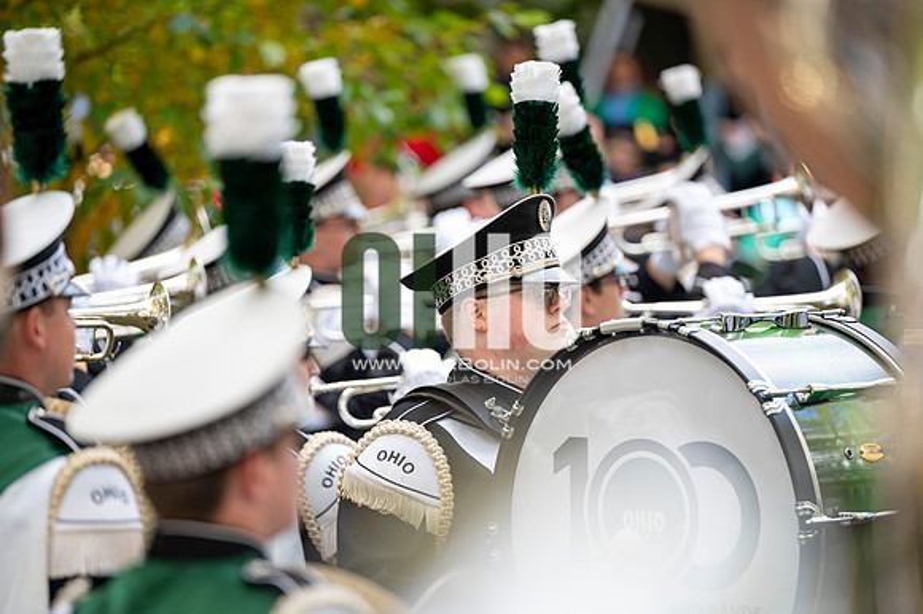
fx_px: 5125
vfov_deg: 6.9
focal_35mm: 200
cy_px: 307
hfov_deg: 10.3
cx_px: 462
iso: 800
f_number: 2.8
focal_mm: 200
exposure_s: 1/1000
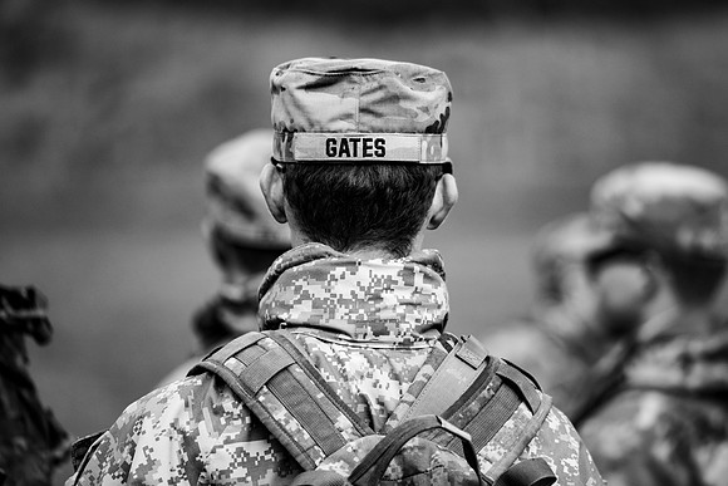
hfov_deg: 10.2
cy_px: 240
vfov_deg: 6.8
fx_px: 4067
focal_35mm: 201
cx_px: 407
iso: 800
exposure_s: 1/800
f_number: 2.8
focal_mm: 180
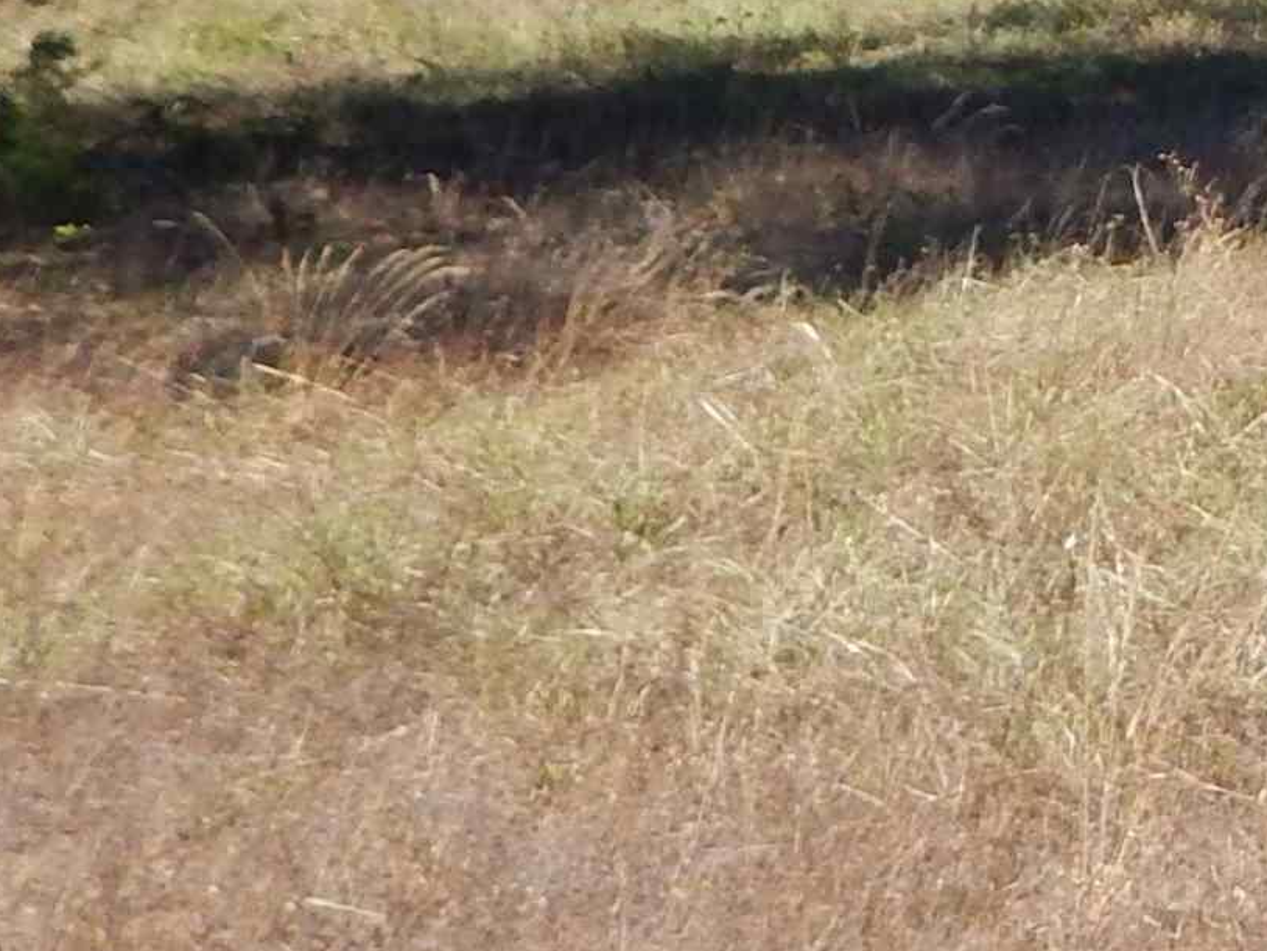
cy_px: -355
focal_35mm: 83
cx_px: 2282
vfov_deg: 16.6
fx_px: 3039
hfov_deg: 18.4
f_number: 3
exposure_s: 1/800
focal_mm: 4
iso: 125
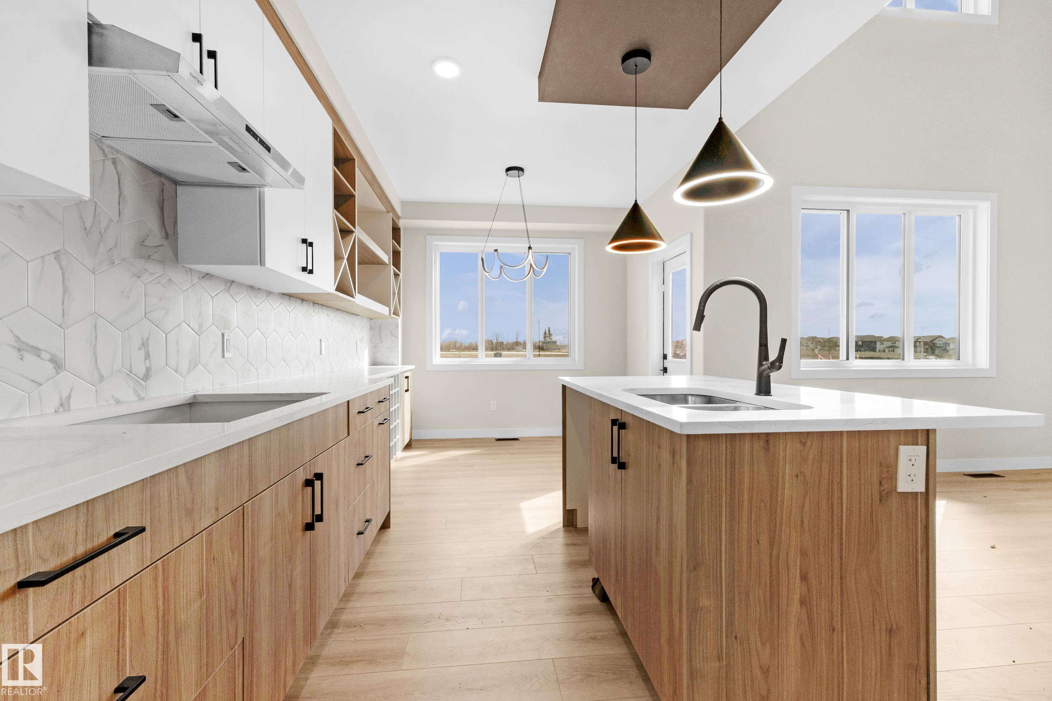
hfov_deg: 100.4
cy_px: 350
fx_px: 438
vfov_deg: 77.3
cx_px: 526
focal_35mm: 15
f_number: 8
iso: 250
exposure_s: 1/500
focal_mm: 10
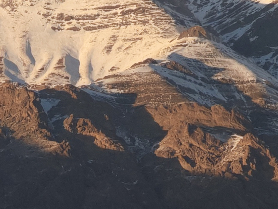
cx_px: -14
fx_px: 6096
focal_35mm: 759
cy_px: 381
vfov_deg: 2.0
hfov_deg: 2.6
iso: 50
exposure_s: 1/873
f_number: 2.5
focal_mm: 19.4
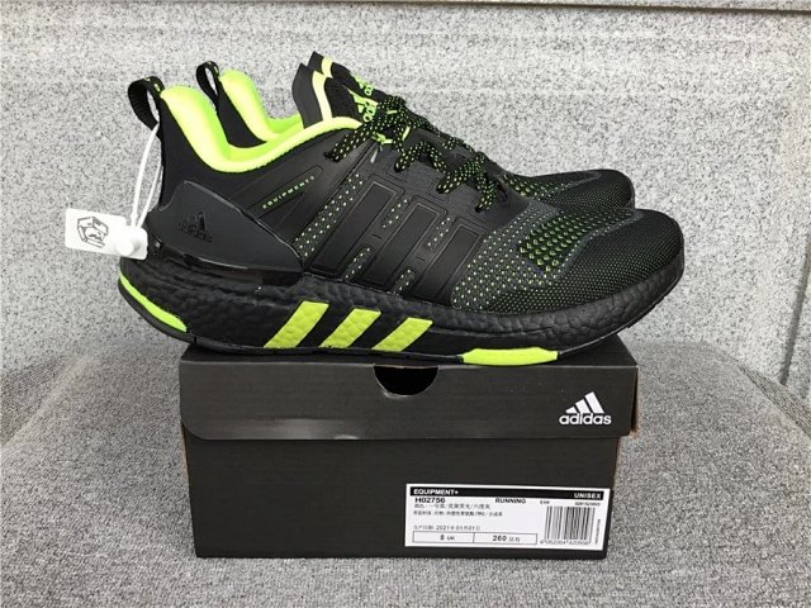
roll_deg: -0.5
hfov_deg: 58.4
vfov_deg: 45.4
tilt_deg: -19.9
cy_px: 304
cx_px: 406
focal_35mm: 31
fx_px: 726
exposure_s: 1/116
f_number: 2.4
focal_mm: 3.3
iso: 25
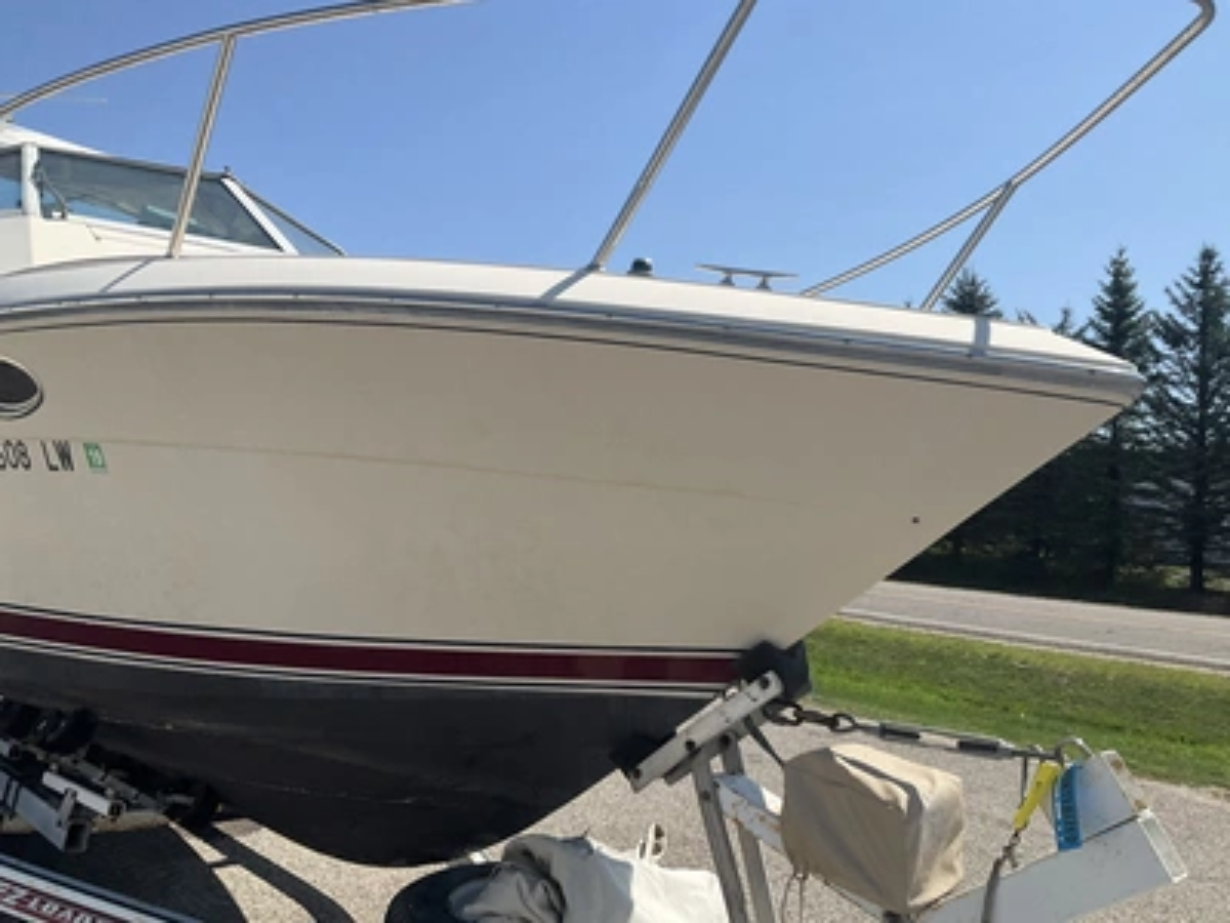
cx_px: 615
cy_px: 462
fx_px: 1030
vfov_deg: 48.2
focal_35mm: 29
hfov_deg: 61.7
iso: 25
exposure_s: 1/2320
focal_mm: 3
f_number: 1.8
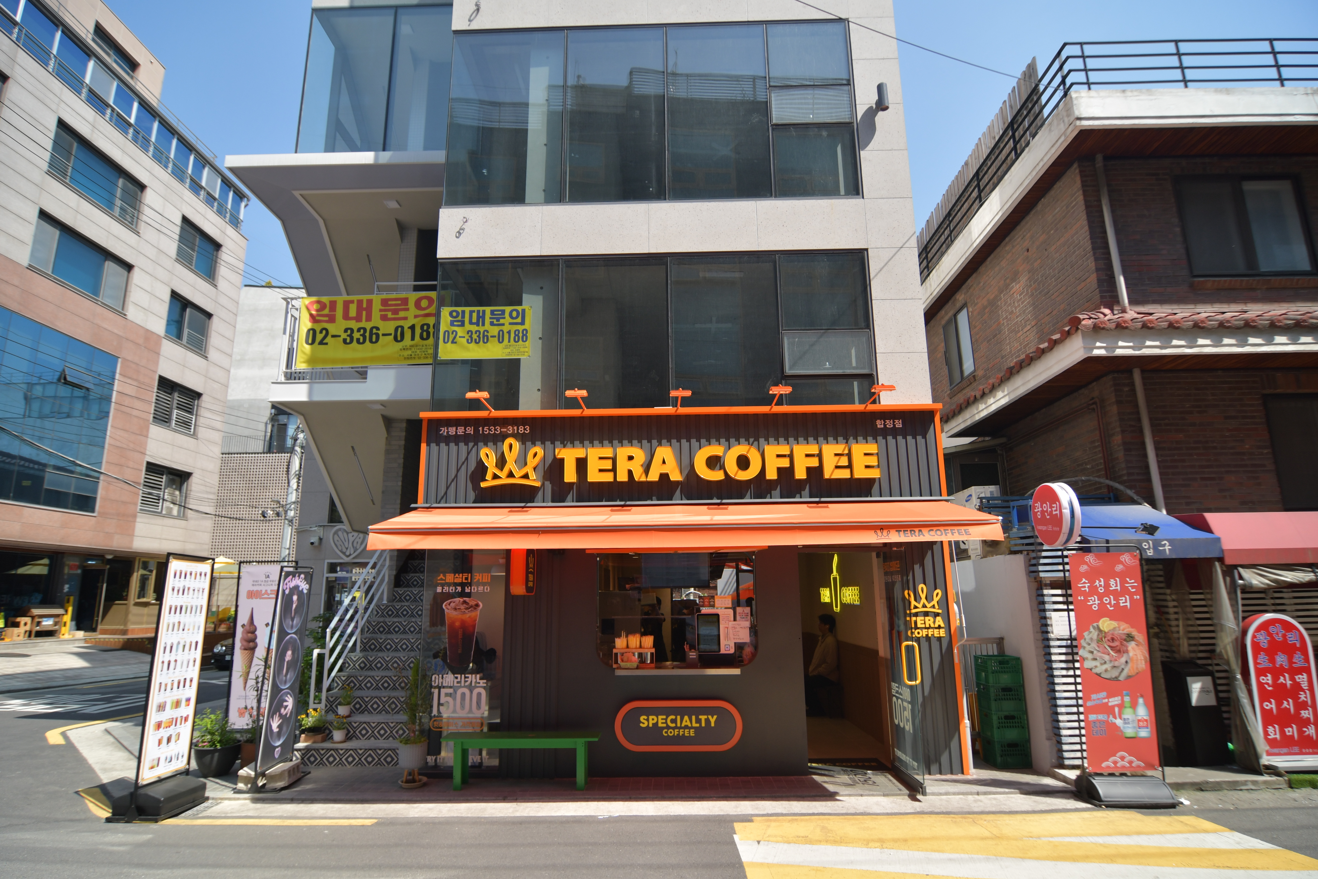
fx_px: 659
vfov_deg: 67.4
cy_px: 440
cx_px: 659
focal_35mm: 18
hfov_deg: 90.0
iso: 200
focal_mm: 12
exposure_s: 1/1600
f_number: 4
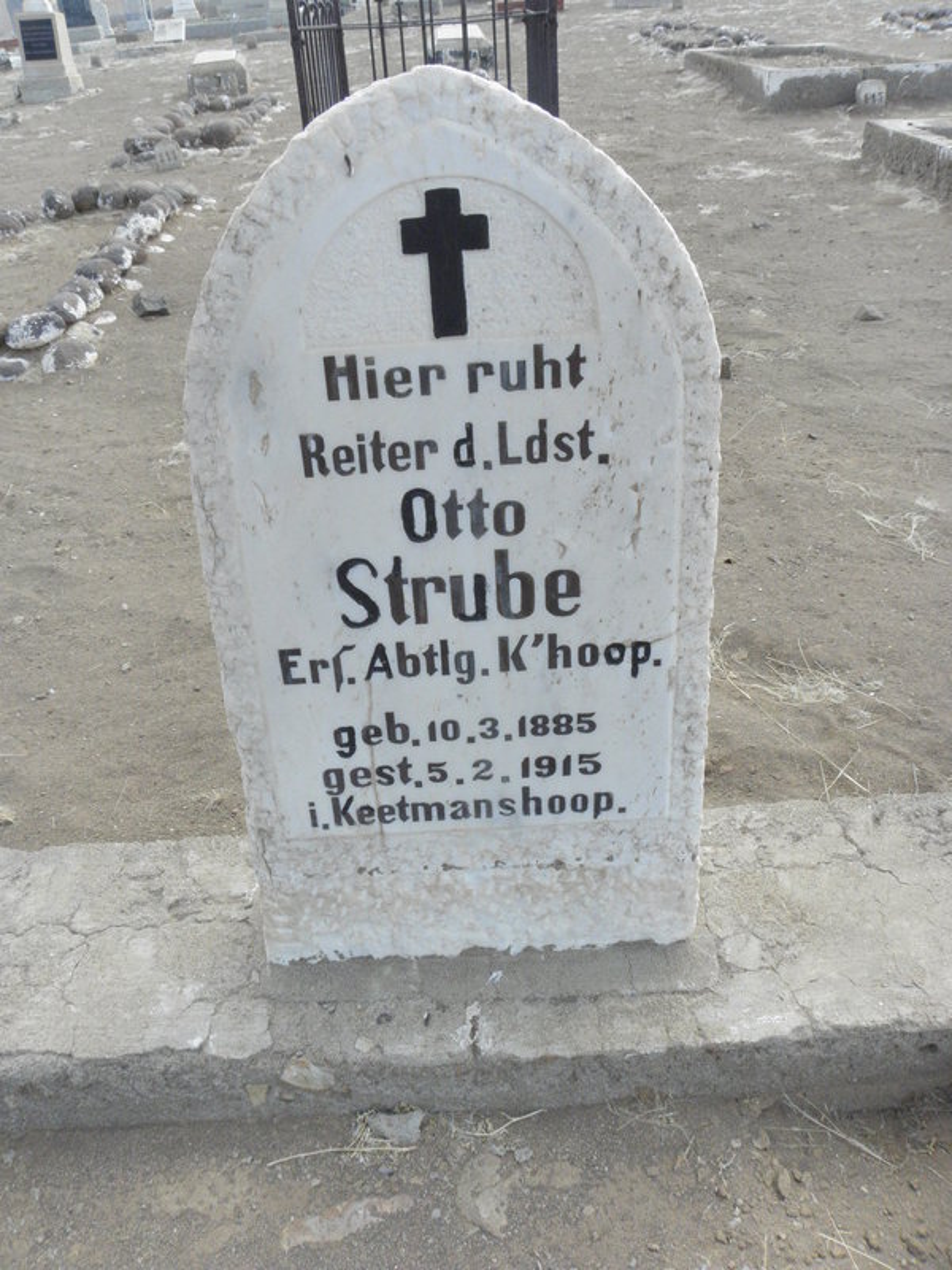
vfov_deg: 67.3
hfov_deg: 53.1
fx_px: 953
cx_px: 476
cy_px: 635
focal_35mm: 26
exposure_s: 1/160
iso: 200
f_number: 6.3
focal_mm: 4.6
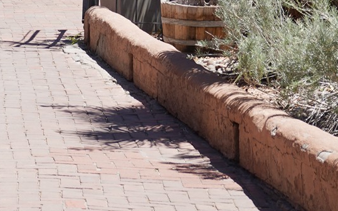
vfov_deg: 5.7
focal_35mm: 227
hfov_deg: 9.1
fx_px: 2091
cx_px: -83
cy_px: -64
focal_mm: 60
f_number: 9
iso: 100
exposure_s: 1/160
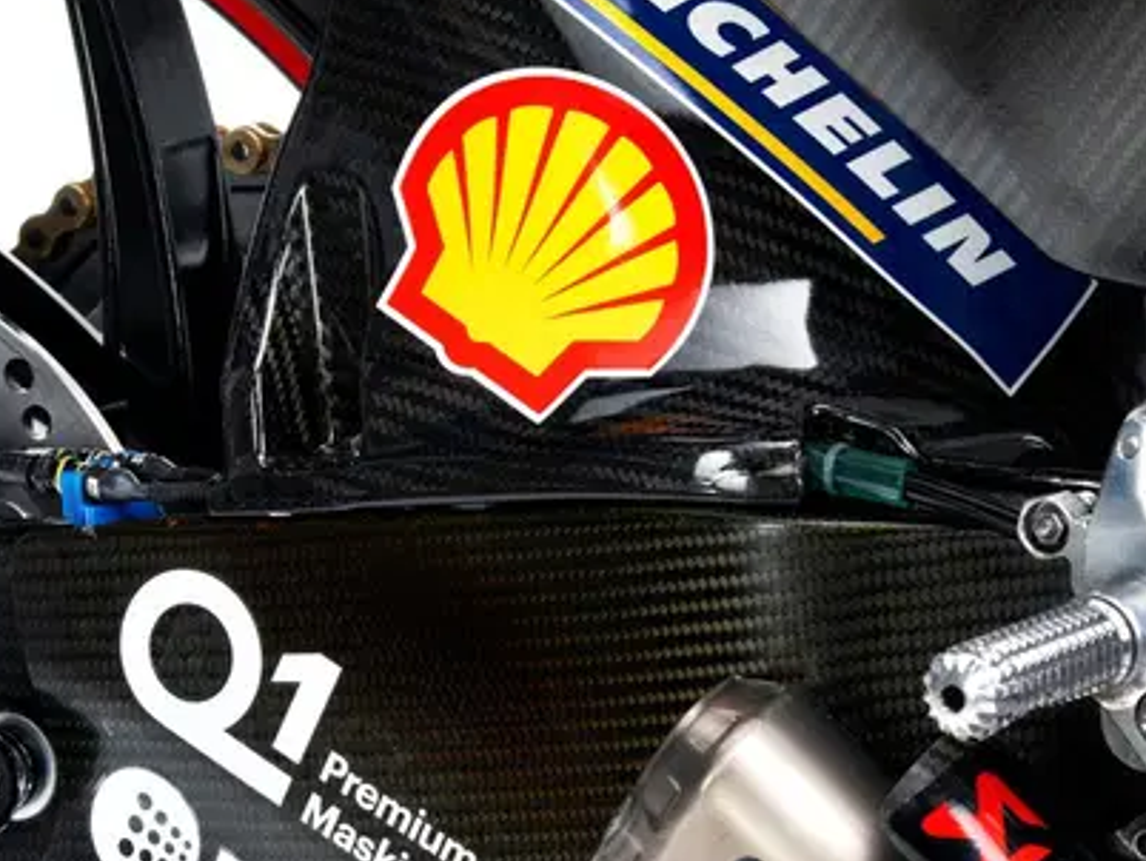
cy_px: 798
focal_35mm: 281
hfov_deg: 7.0
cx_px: 986
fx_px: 9308
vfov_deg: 5.3
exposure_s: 1/160
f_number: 10
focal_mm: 98
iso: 31
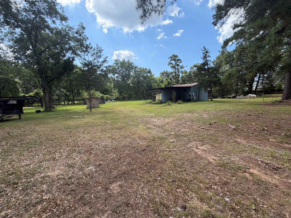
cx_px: 155
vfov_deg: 81.8
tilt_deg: -6.7
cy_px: 111
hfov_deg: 98.0
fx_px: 126
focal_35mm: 15
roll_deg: +1.7
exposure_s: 1/596
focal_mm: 2.22
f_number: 2.2
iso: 40
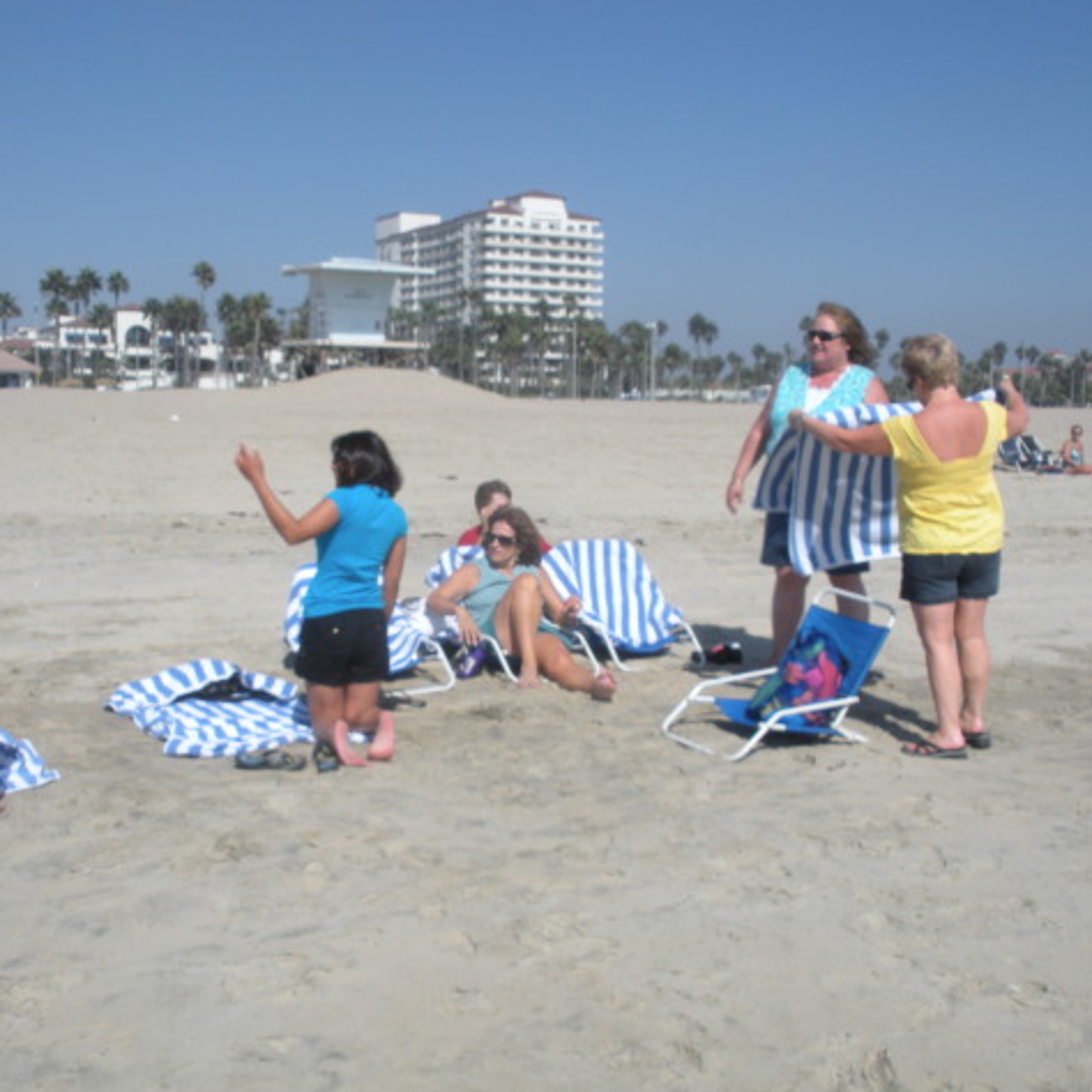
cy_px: 541
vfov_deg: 39.2
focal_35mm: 43
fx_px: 1535
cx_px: 551
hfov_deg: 39.2
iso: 64
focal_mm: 6.3
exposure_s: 1/452
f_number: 5.6
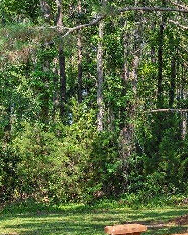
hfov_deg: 15.6
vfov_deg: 26.7
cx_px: 407
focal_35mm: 71
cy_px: 147
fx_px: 494
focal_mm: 17
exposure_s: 1/500
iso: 500
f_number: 5.6
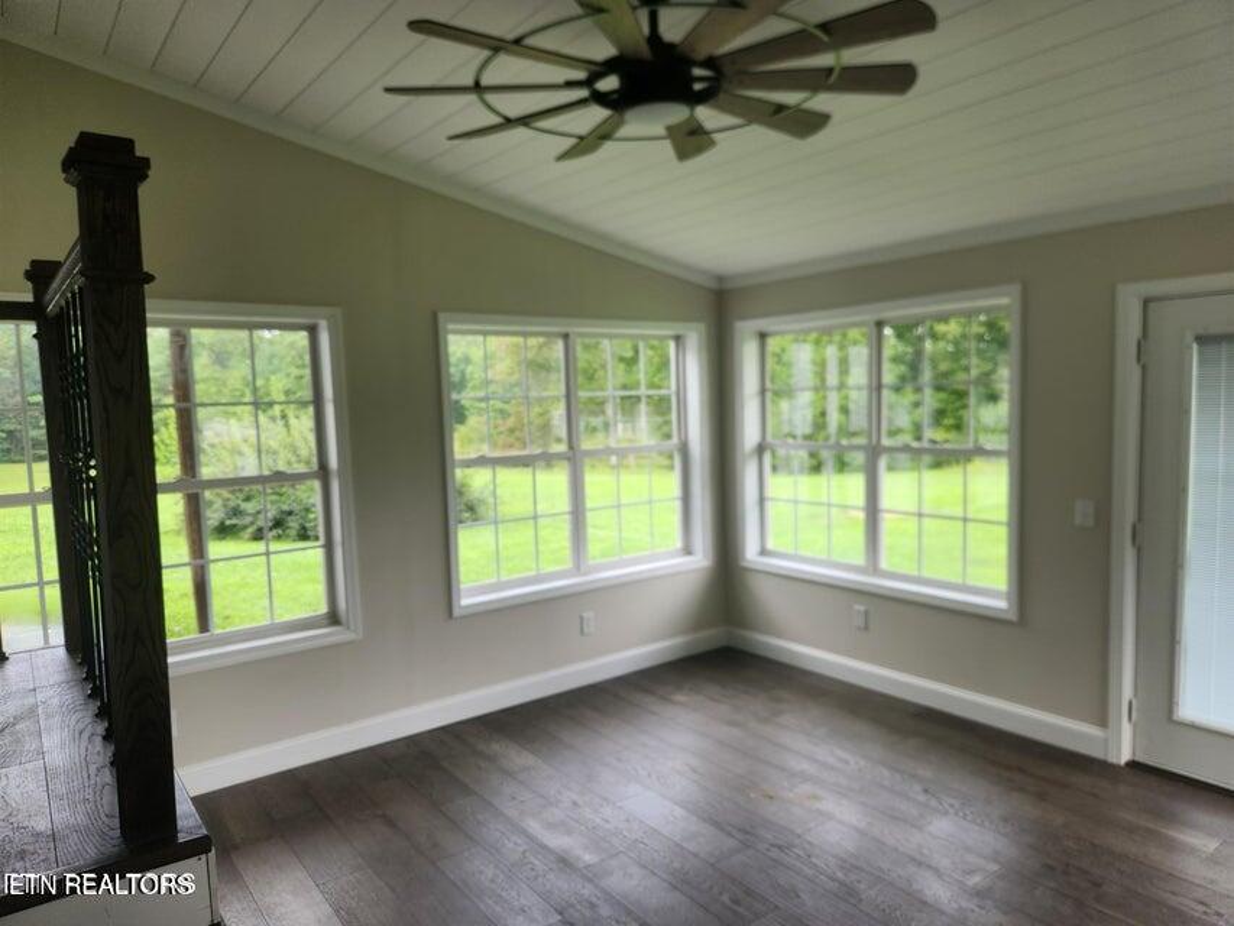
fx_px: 820
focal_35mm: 23
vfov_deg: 58.9
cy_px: 463
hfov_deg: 73.9
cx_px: 617
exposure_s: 1/180
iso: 32
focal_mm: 5.4
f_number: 1.8
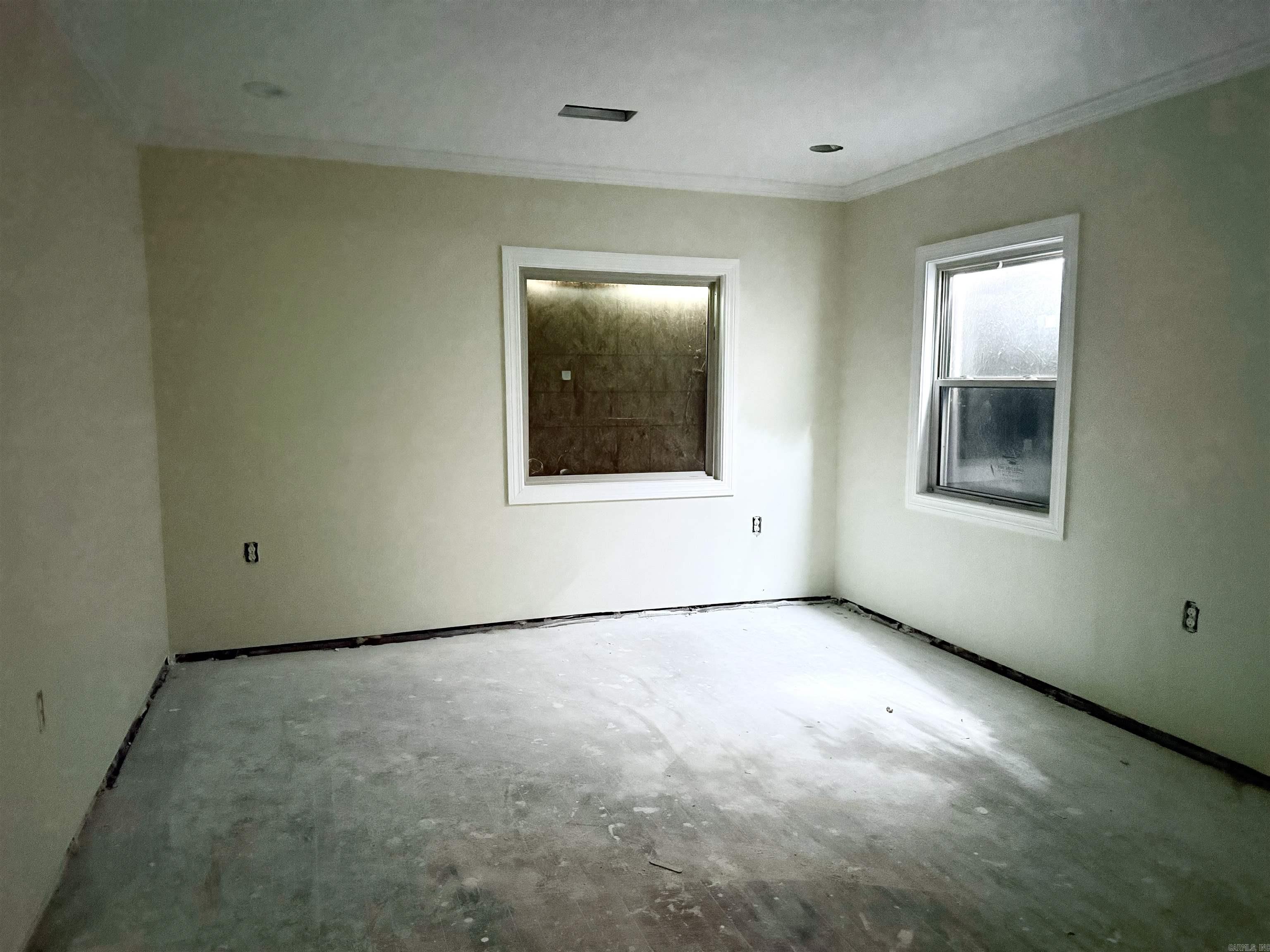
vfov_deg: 56.8
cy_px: 476
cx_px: 635
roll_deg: +0.0
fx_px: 881
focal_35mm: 24
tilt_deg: -6.4
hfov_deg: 71.6
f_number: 1.78
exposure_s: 1/29
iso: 1600
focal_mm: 6.76
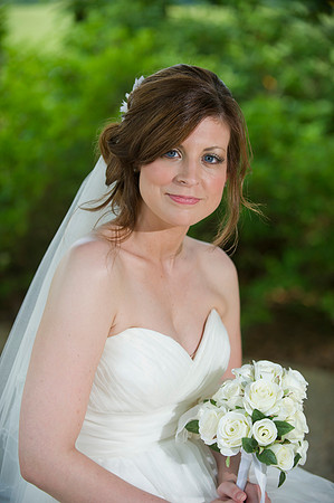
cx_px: 167
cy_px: 252
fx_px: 1325
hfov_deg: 14.4
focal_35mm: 95
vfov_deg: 21.5
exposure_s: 1/640
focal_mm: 95
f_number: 2.8
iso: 500
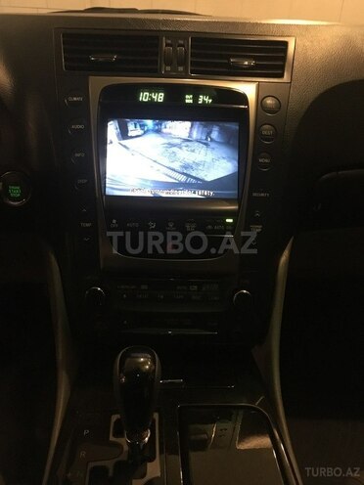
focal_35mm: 29
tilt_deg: -27.4
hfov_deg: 48.2
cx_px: 182
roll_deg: -3.4
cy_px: 242
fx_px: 407
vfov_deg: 61.7
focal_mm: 4.15
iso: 320
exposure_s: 1/17
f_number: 2.2
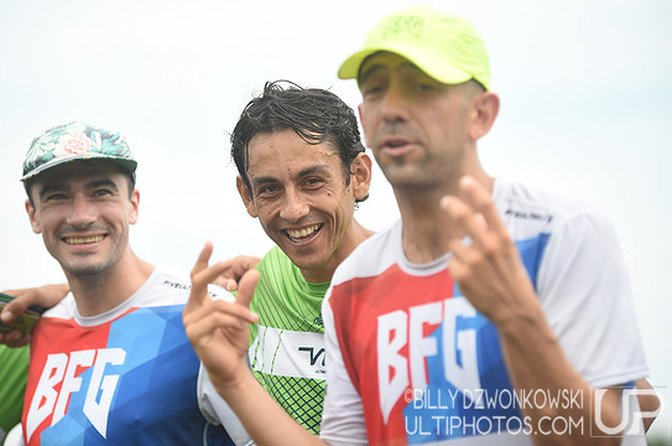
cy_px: 211
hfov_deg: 12.0
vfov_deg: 8.0
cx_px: 325
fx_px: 3186
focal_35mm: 171
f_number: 2.8
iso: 320
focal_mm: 160
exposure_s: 1/1600
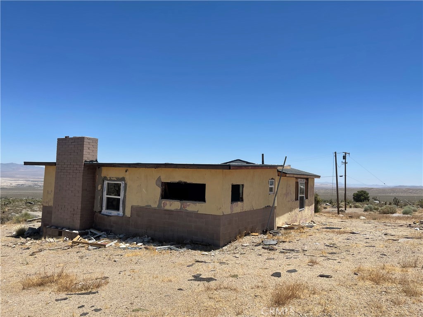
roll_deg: -2.8
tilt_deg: +3.5
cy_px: 158
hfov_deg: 67.3
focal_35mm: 26
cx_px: 212
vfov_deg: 53.1
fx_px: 318
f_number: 1.6
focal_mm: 5.1
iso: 32
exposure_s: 1/5376
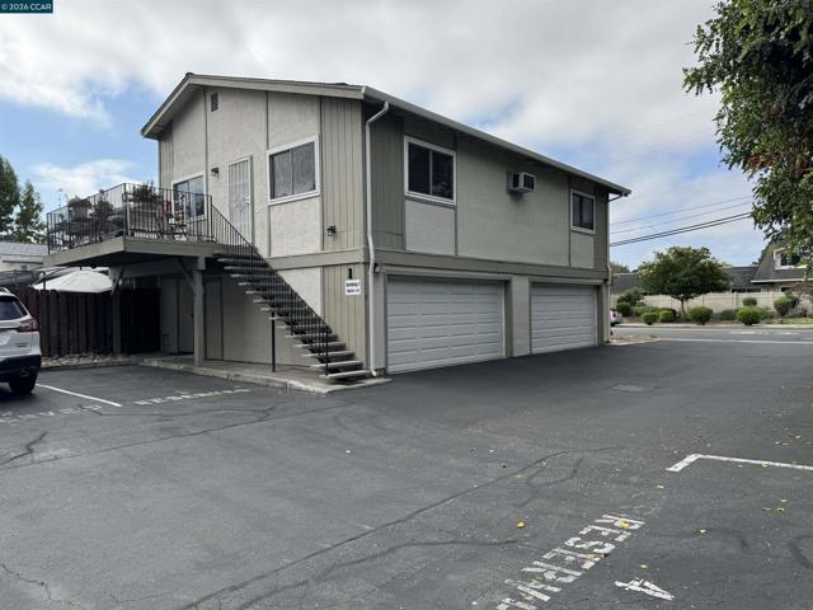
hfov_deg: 71.6
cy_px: 305
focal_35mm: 24
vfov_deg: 56.8
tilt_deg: -0.7
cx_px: 406
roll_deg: +1.1
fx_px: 564
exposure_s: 1/3597
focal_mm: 6.76
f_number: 1.78
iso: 80
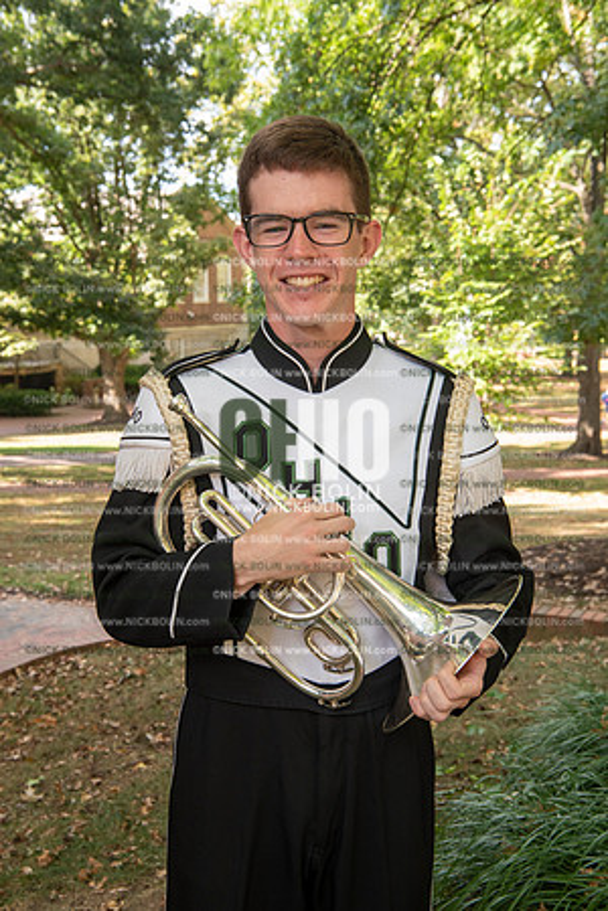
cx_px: 304
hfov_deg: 28.1
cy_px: 456
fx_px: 1216
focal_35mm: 48
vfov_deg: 41.1
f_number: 8
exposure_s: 1/100
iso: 500
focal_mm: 48
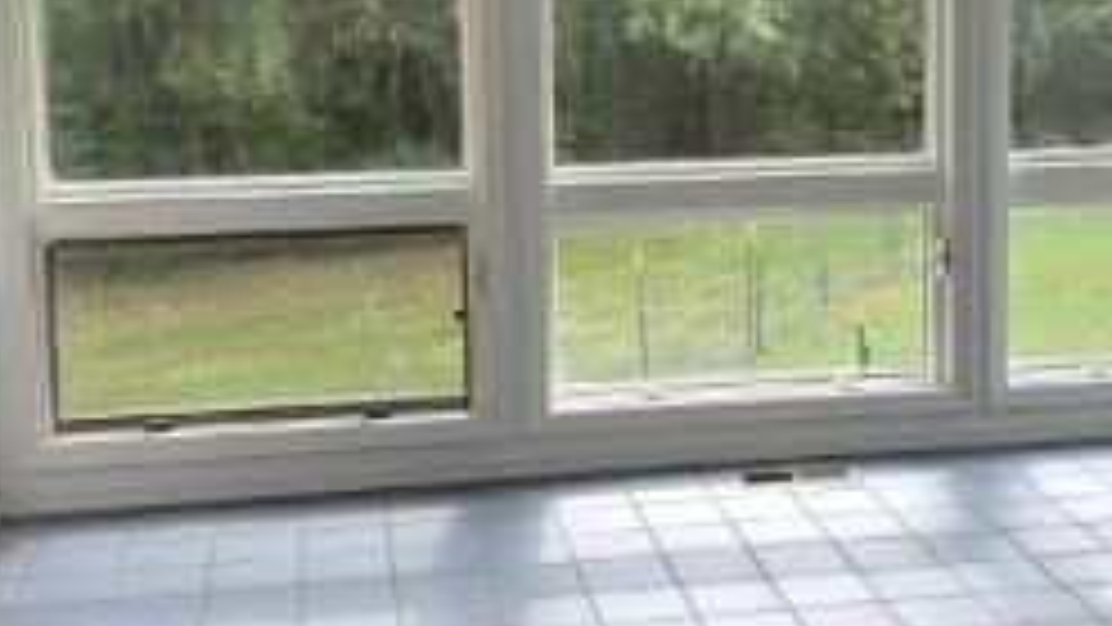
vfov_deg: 18.5
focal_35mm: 65
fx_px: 1917
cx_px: 684
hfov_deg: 32.2
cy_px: 203
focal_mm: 6.3
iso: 50
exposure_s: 1/180
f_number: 1.7
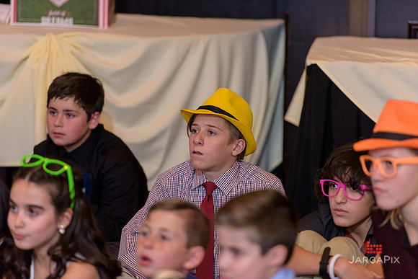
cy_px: 140
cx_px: 209
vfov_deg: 6.9
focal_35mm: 200
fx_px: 2323
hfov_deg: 10.3
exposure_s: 1/125
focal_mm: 200
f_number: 3.2
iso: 1600
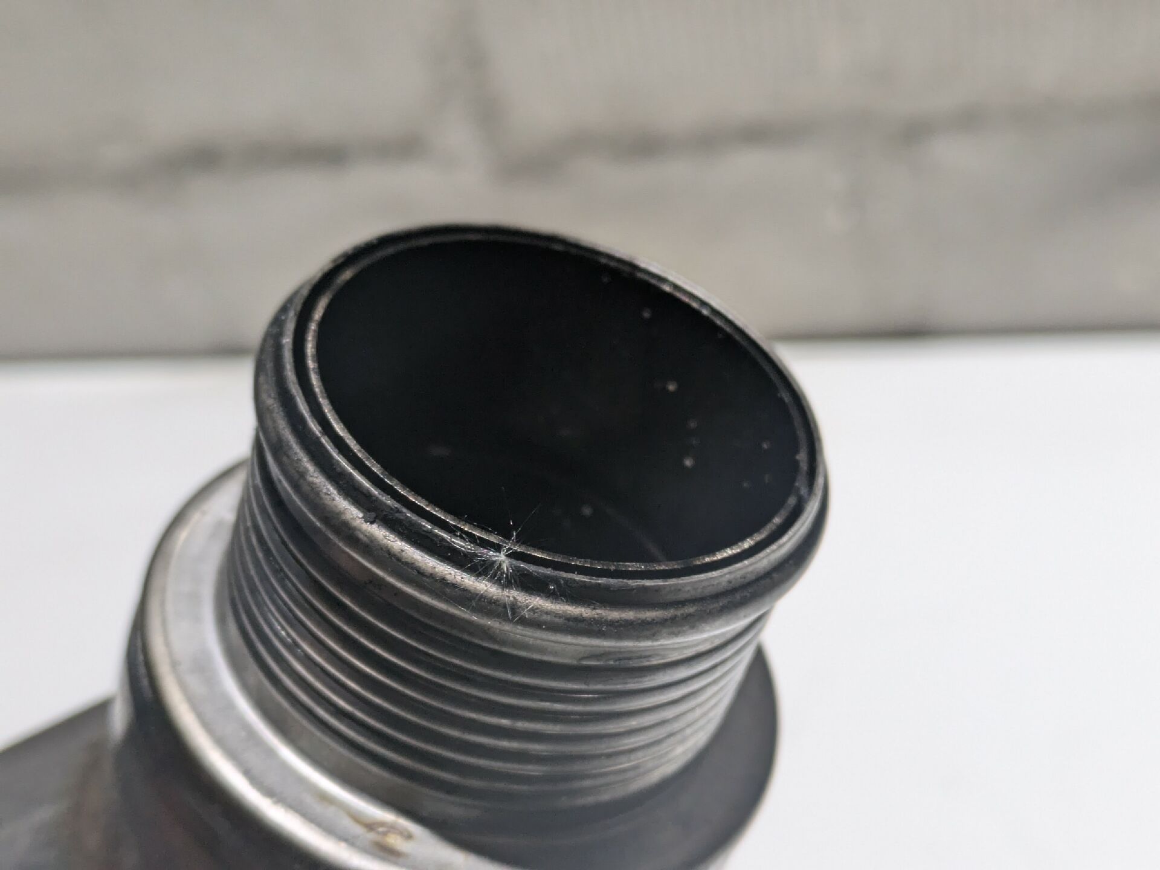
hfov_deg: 37.5
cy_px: 435
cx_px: 580
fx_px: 1709
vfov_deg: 28.6
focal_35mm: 51
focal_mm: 5.43
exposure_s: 1/100
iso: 181
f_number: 1.89
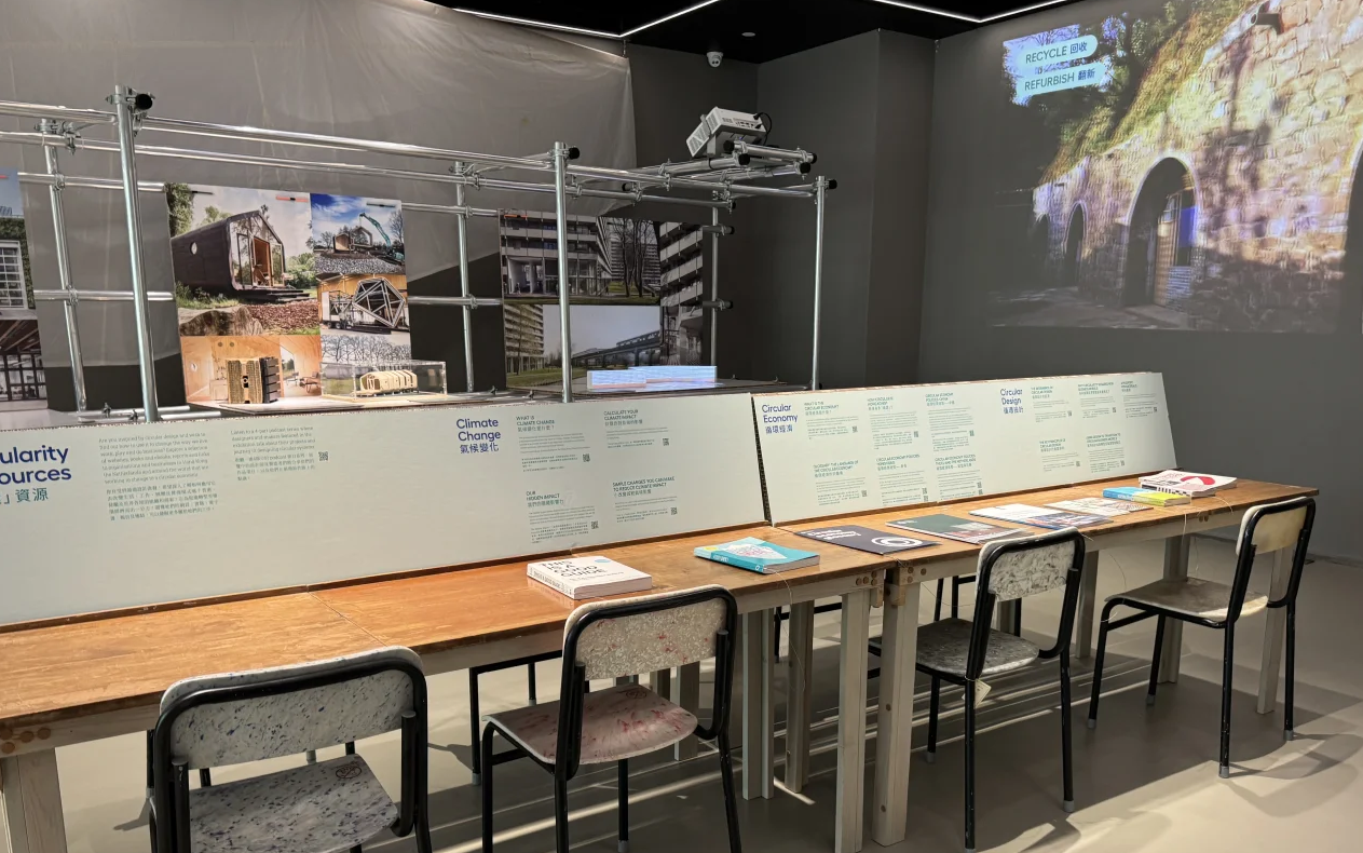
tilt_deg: -12.6
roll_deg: +0.7
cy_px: 545
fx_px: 1077
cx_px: 685
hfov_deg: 64.6
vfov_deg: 42.8
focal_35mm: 29
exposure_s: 1/62
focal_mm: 6.86
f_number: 1.78
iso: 200
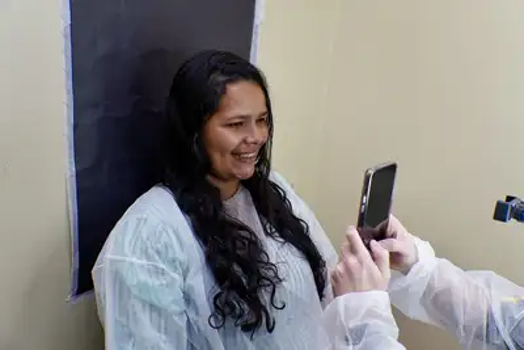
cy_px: 175
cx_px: 262
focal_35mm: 30
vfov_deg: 43.6
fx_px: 437
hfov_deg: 61.9
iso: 320
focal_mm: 20
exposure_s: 1/160
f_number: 3.2
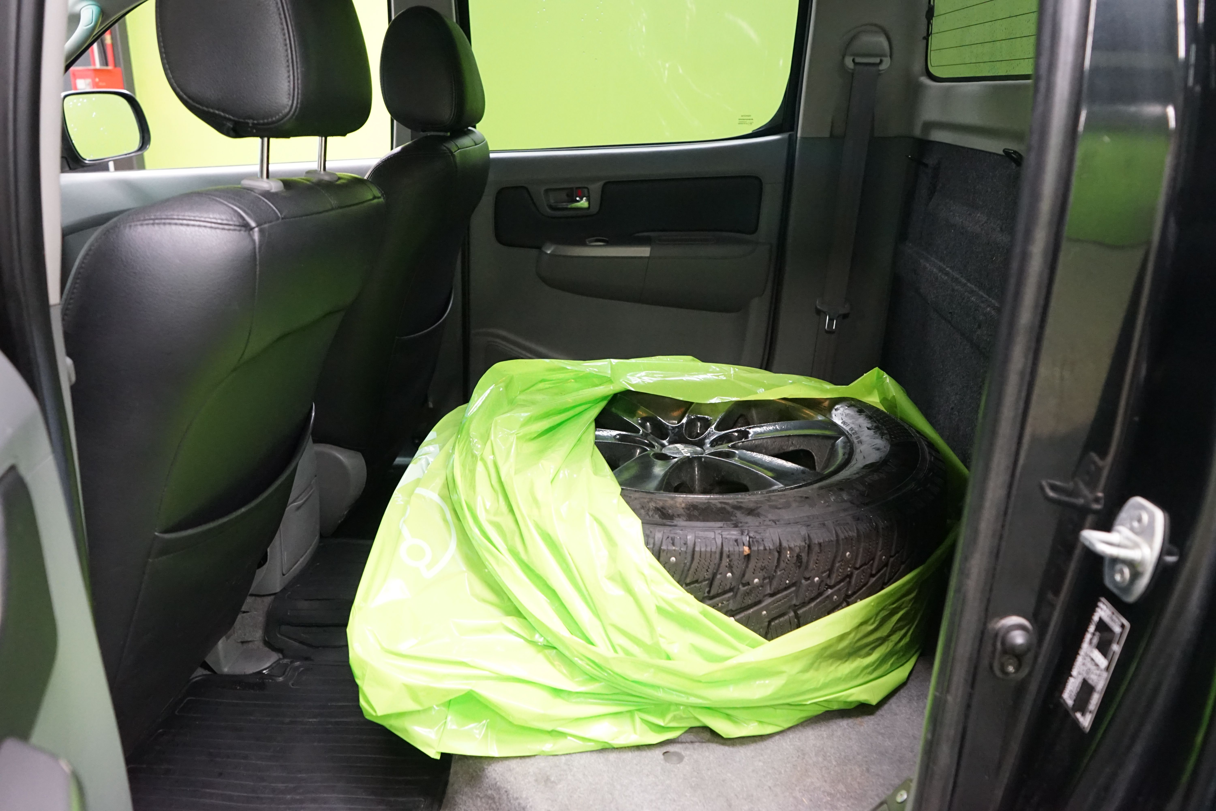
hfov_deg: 65.5
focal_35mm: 28
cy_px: 406
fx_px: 946
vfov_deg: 46.4
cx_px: 608
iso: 5000
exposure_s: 1/50
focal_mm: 28
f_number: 5
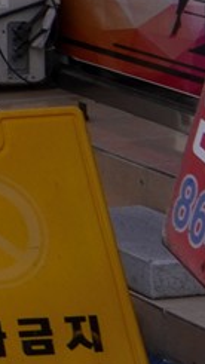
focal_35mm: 299
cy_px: -348
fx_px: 2886
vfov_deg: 7.0
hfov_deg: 3.4
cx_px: -1185
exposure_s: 1/100
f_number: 22
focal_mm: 35
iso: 800
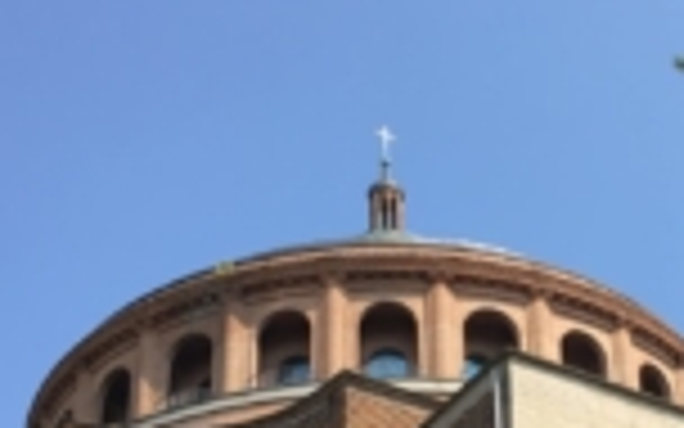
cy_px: 455
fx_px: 1696
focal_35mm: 91
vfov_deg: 14.1
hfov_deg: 22.5
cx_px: 526
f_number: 2.2
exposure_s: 1/827
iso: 25
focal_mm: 4.15
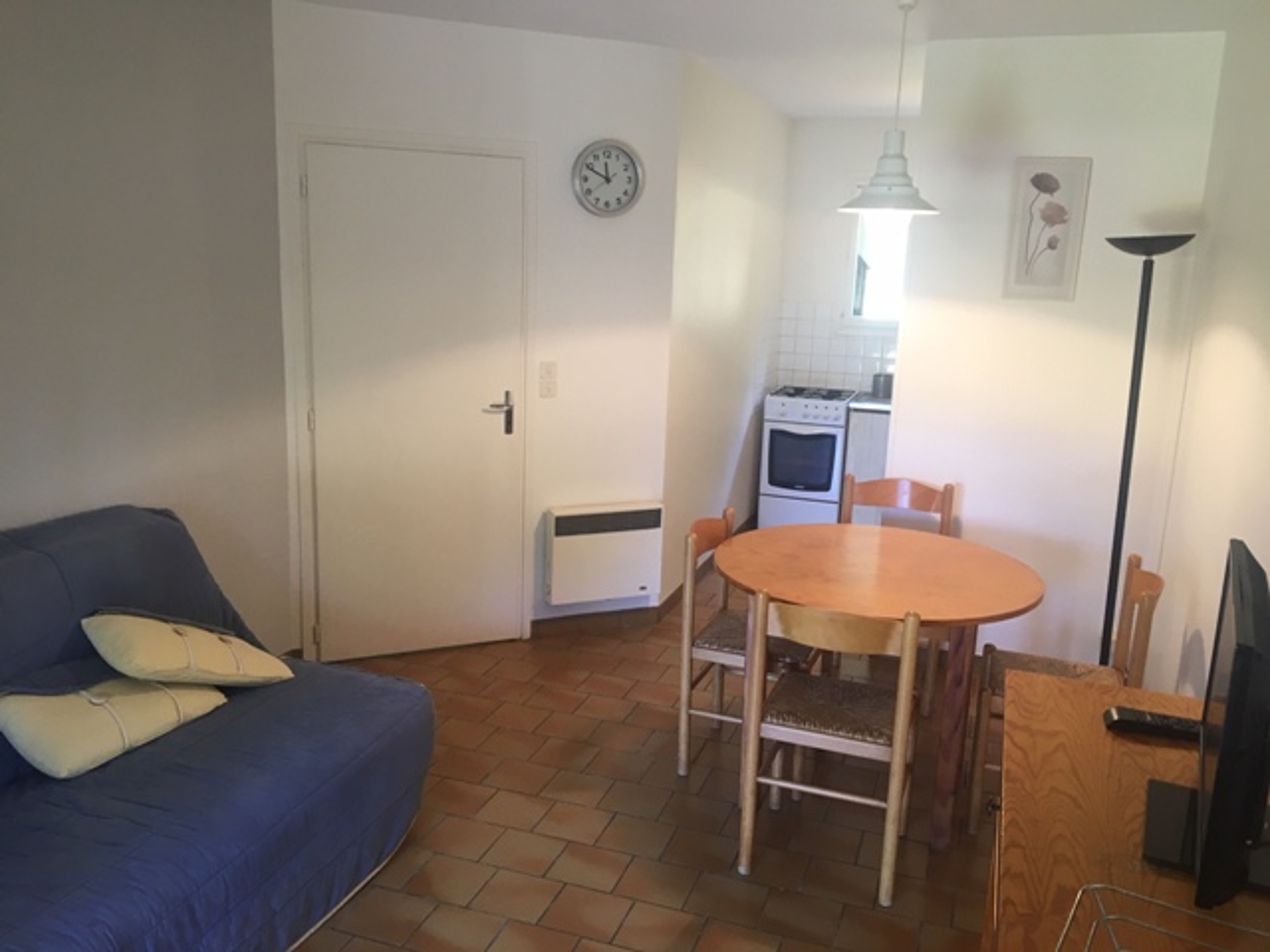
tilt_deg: -10.5
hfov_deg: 61.7
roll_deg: -2.7
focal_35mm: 29
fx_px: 1064
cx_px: 635
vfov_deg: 48.2
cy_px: 476
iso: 80
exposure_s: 1/33
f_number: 2.2
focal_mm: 4.15
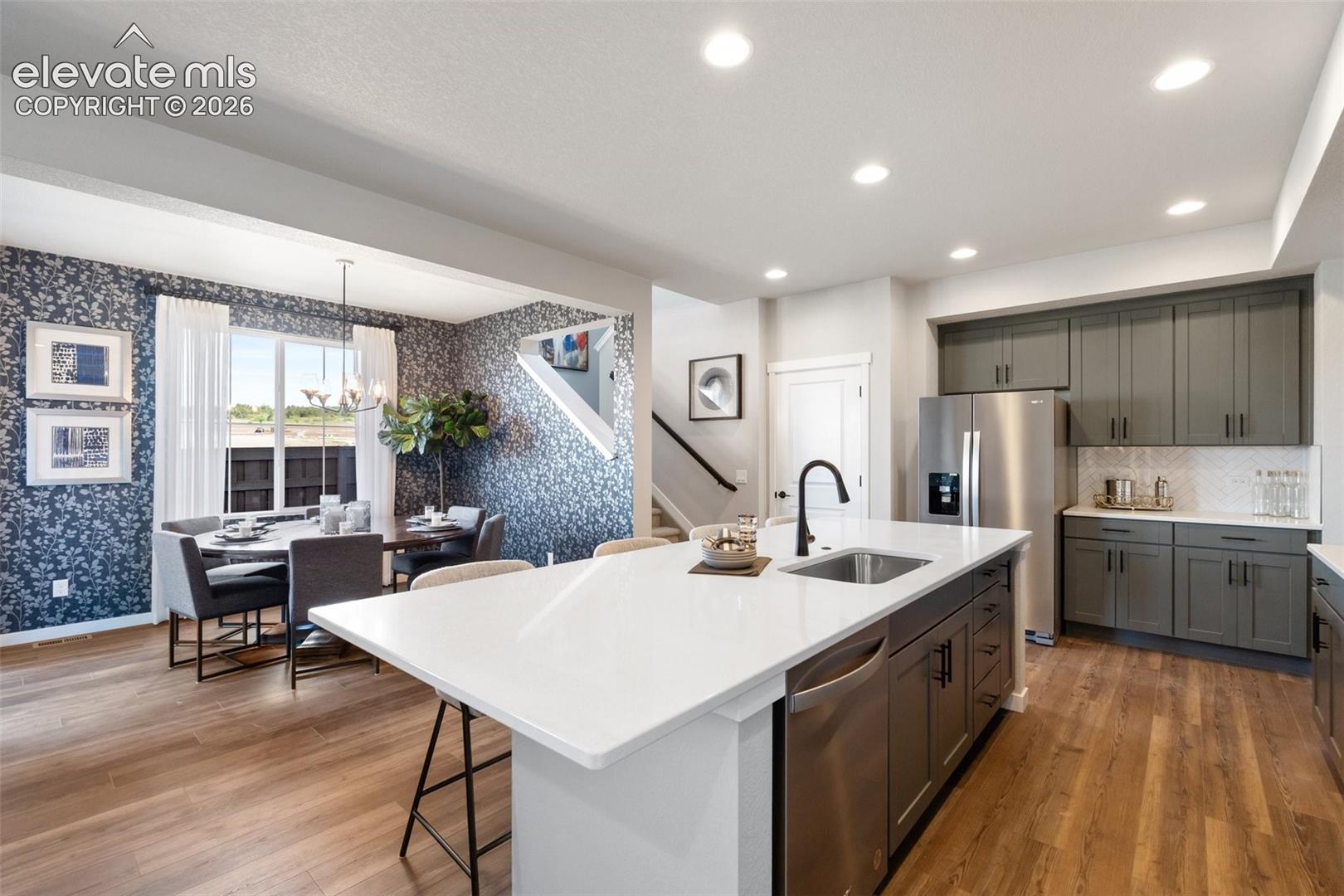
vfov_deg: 73.7
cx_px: 672
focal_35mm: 16
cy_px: 448
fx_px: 597
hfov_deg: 96.7
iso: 500
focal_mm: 16
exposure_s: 1/10
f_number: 9
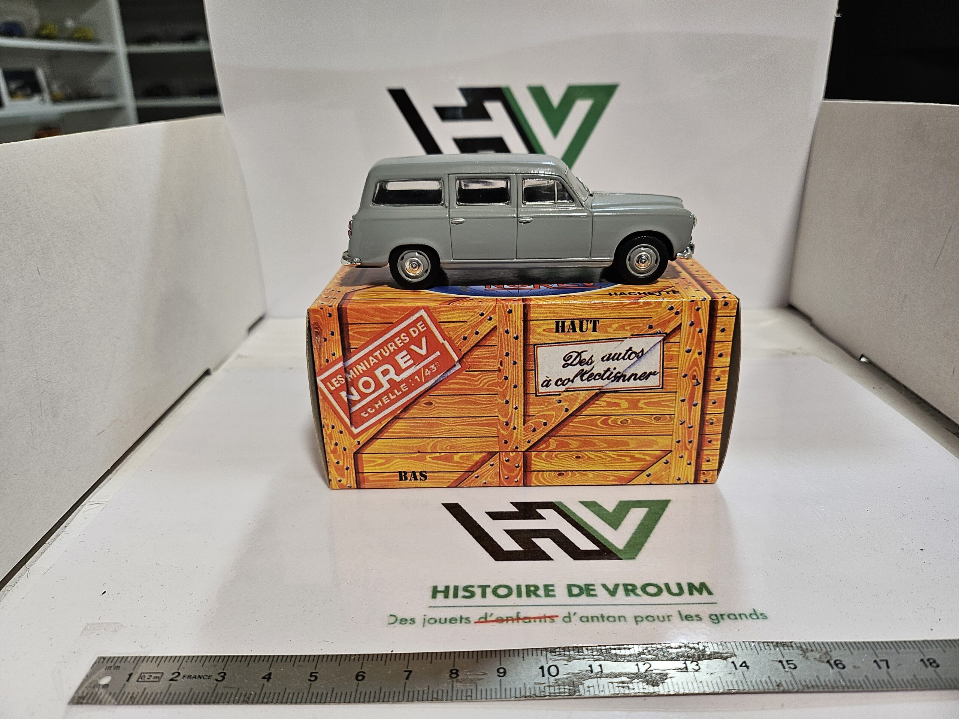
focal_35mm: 24
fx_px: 665
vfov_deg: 56.8
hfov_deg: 71.6
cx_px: 480
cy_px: 360
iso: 125
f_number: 1.8
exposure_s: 1/100
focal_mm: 5
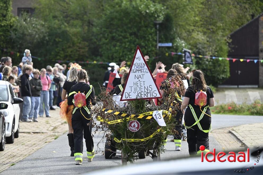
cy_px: 88
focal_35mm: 180
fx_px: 1313
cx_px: 132
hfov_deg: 11.4
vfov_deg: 7.6
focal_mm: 180
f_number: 4.8
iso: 320
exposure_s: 1/500
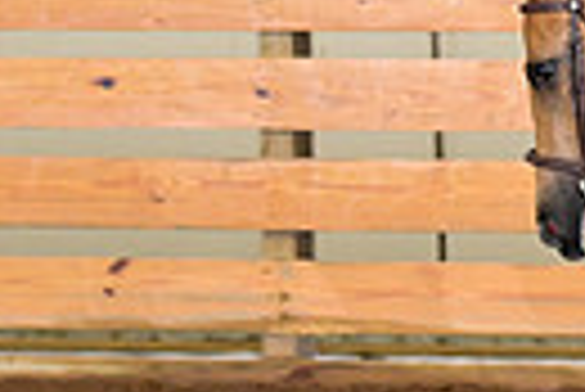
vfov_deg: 2.8
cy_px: 29
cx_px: 1228
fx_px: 7971
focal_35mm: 490
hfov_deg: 4.1
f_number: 5.6
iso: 2500
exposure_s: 1/200
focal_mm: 110
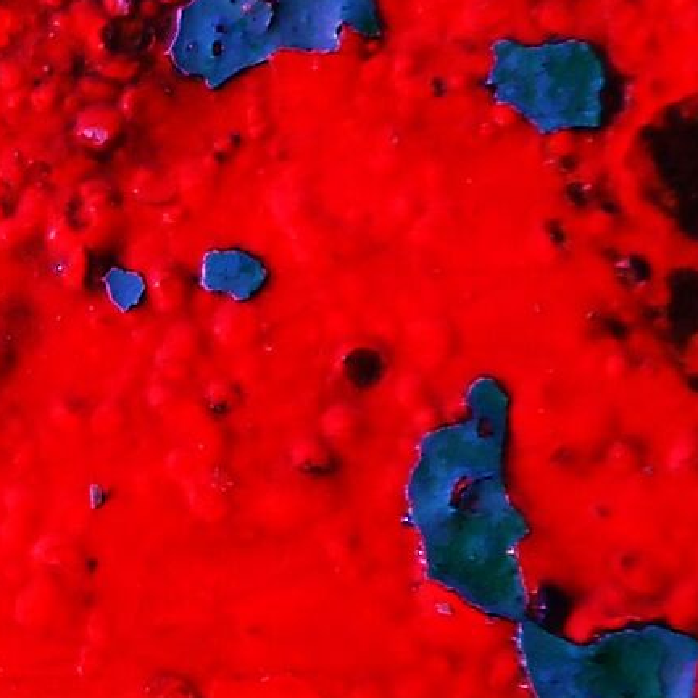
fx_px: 5361
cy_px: 696
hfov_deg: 6.9
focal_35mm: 235
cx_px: -1101
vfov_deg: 7.4
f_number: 3.3
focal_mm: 7.88
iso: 64
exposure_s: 1/168
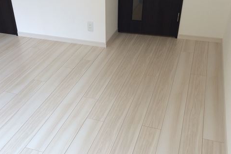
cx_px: 99
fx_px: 270
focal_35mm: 42
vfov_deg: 31.8
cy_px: 93
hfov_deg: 46.3
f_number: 2.2
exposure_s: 1/100
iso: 50
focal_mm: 4.12
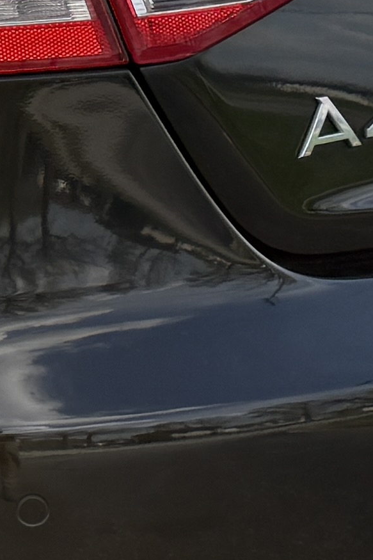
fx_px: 2534
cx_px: -193
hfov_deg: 8.2
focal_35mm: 163
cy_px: 53
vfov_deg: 12.5
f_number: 1.78
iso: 100
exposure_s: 1/3279
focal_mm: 6.76
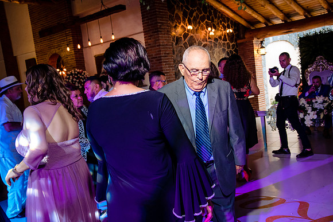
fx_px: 324
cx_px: 166
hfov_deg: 54.4
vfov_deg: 37.9
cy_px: 111
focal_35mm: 35
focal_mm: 35
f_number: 7.1
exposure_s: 1/60
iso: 2000
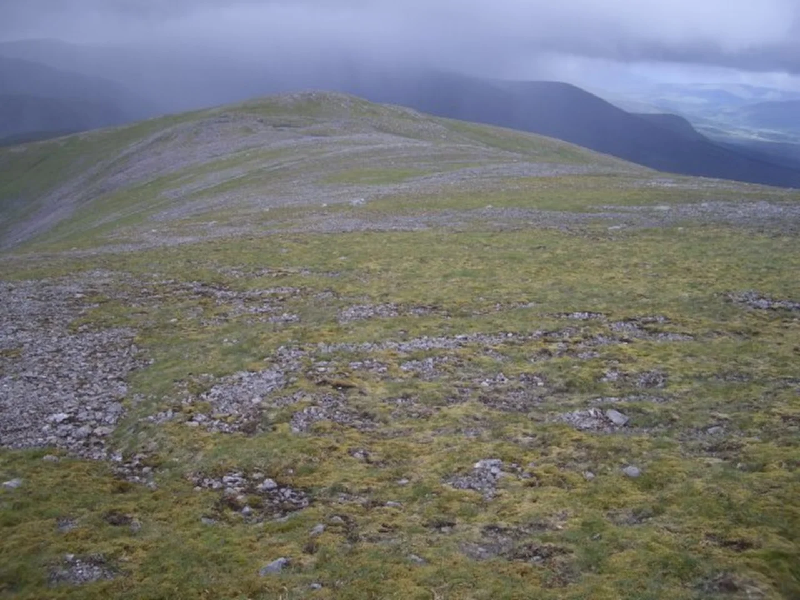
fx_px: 809
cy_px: 300
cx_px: 400
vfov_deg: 40.7
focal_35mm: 35
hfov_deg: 52.6
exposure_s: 1/640
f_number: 2.6
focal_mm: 5.8
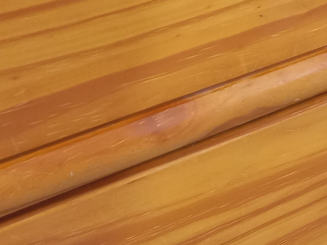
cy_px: 139
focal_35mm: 85
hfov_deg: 22.3
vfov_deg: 17.4
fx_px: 803
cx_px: 315
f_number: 1.8
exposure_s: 1/49
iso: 250
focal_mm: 4.65
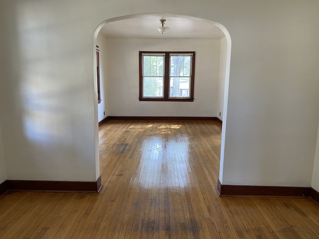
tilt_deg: -9.4
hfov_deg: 67.3
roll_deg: -1.3
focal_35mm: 26
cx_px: 160
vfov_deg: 53.1
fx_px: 240
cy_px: 120
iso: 125
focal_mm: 4.25
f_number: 1.8
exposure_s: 1/65
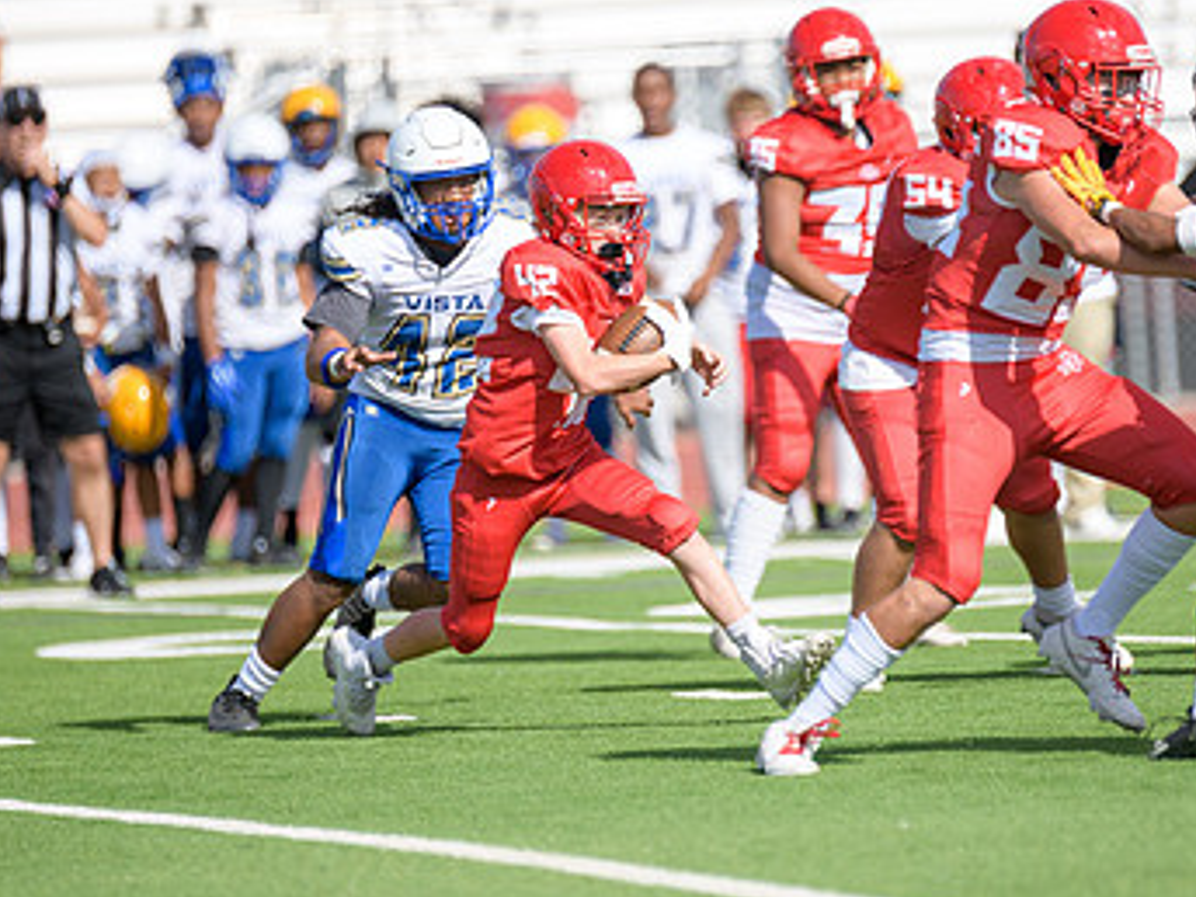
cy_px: 412
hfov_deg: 4.1
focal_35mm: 486
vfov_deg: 3.1
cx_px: 661
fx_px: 16792
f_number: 2.8
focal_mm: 300
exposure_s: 1/3200
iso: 200
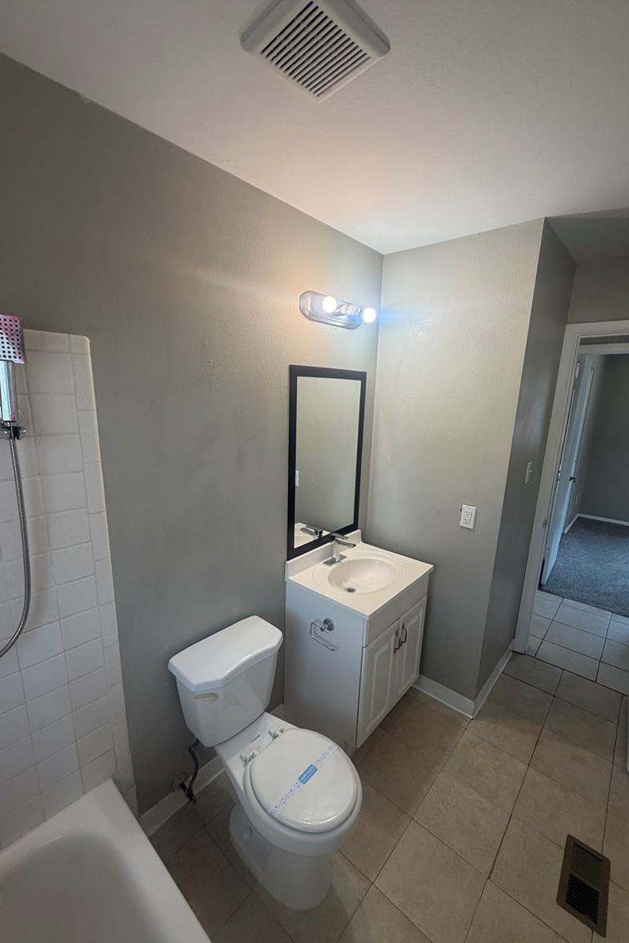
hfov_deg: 77.3
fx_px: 393
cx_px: 308
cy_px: 484
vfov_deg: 100.4
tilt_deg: -12.5
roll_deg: -1.0
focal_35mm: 15
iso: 160
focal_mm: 2.22
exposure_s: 1/120
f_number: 2.2
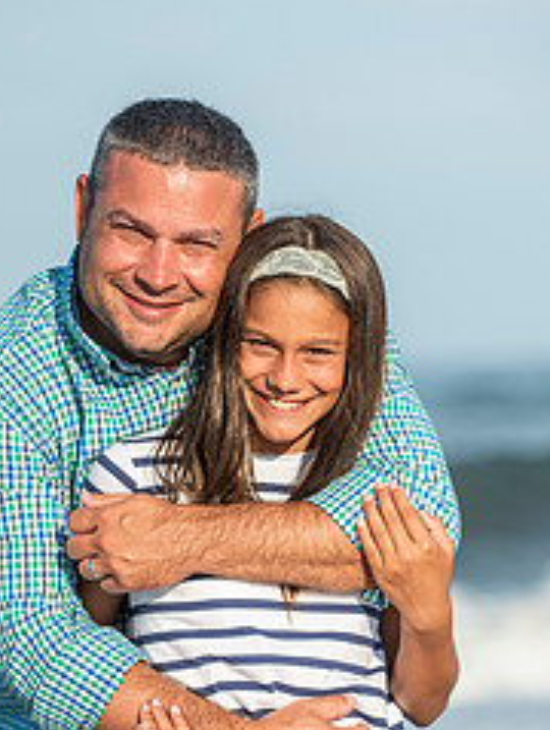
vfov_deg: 8.4
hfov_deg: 6.3
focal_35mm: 235
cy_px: 452
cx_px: 217
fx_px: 4965
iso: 250
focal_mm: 130
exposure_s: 1/4000
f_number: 3.5
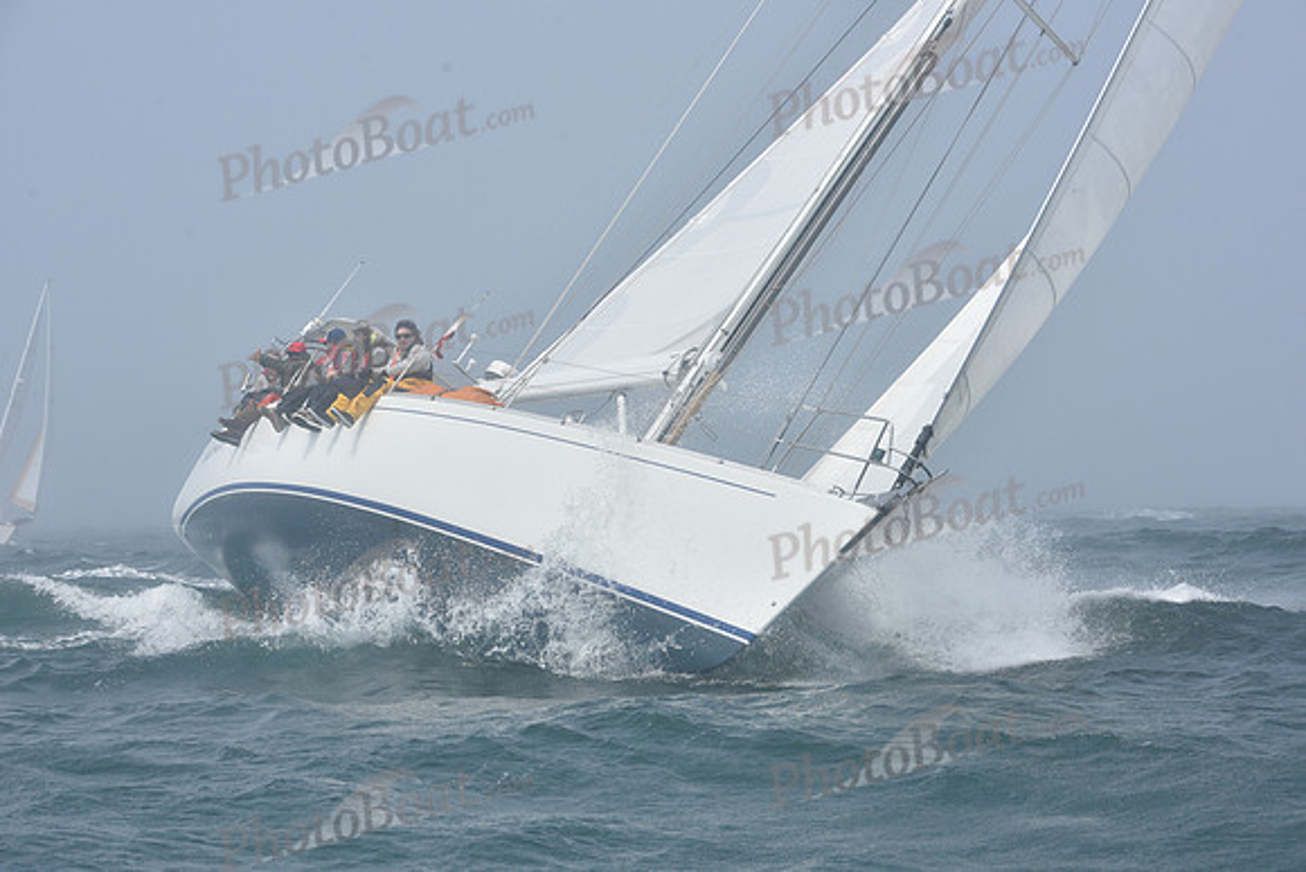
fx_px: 3810
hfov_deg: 19.5
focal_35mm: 105
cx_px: 653
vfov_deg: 13.0
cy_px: 436
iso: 320
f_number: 11
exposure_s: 1/800
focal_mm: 105
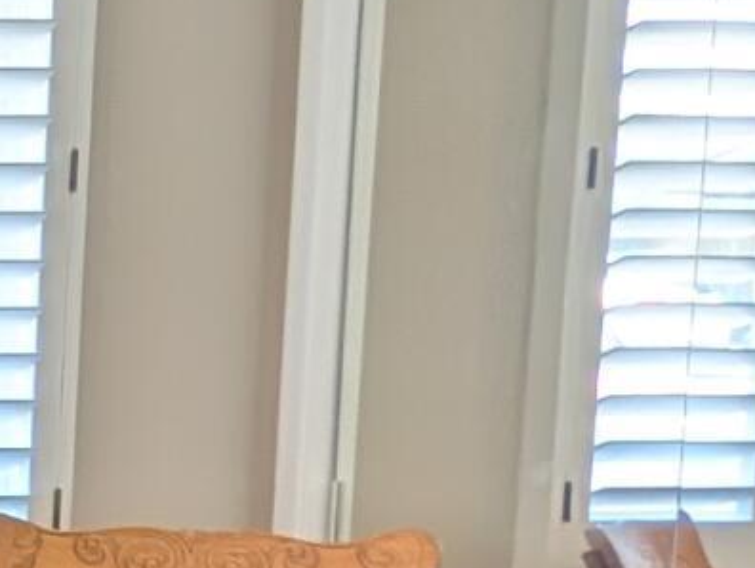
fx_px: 1987
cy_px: 448
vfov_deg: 16.2
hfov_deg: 12.7
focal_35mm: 91
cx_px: -1304
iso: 56
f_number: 1.7
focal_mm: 2.02
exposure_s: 1/60
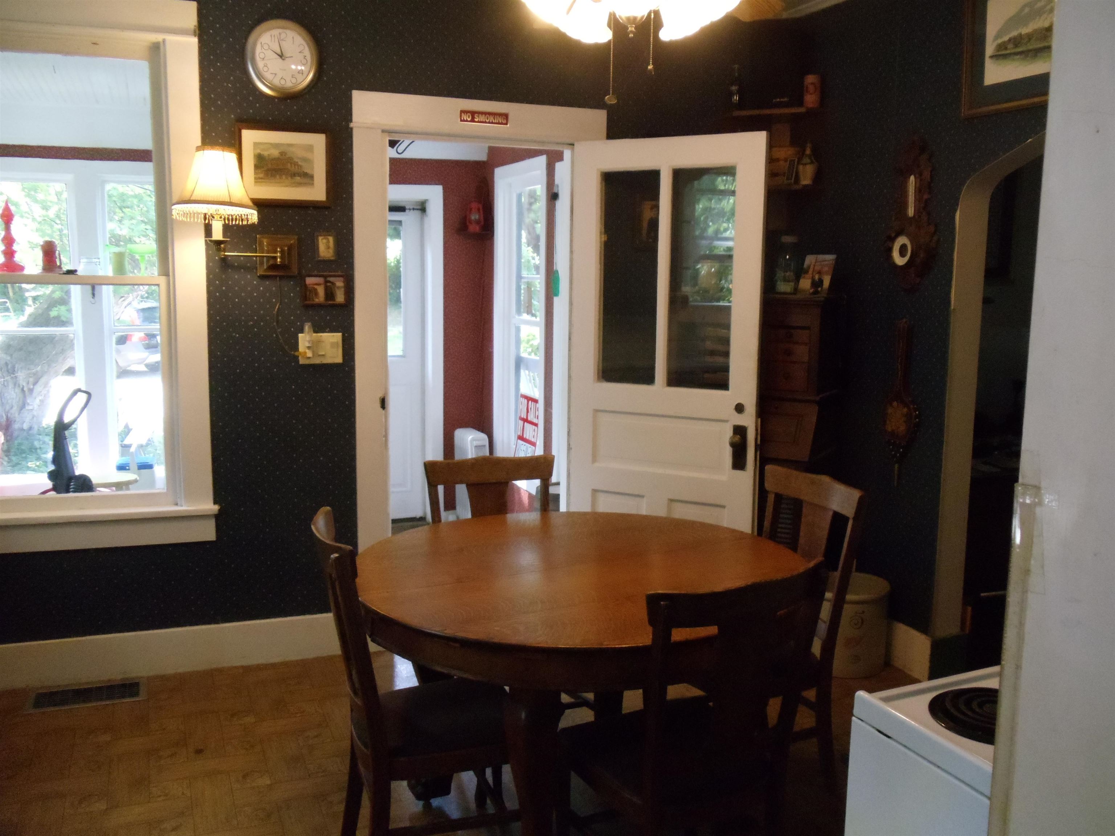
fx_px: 1417
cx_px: 558
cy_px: 418
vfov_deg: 32.9
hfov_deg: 42.9
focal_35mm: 44
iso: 800
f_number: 3.5
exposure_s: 1/60
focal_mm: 6
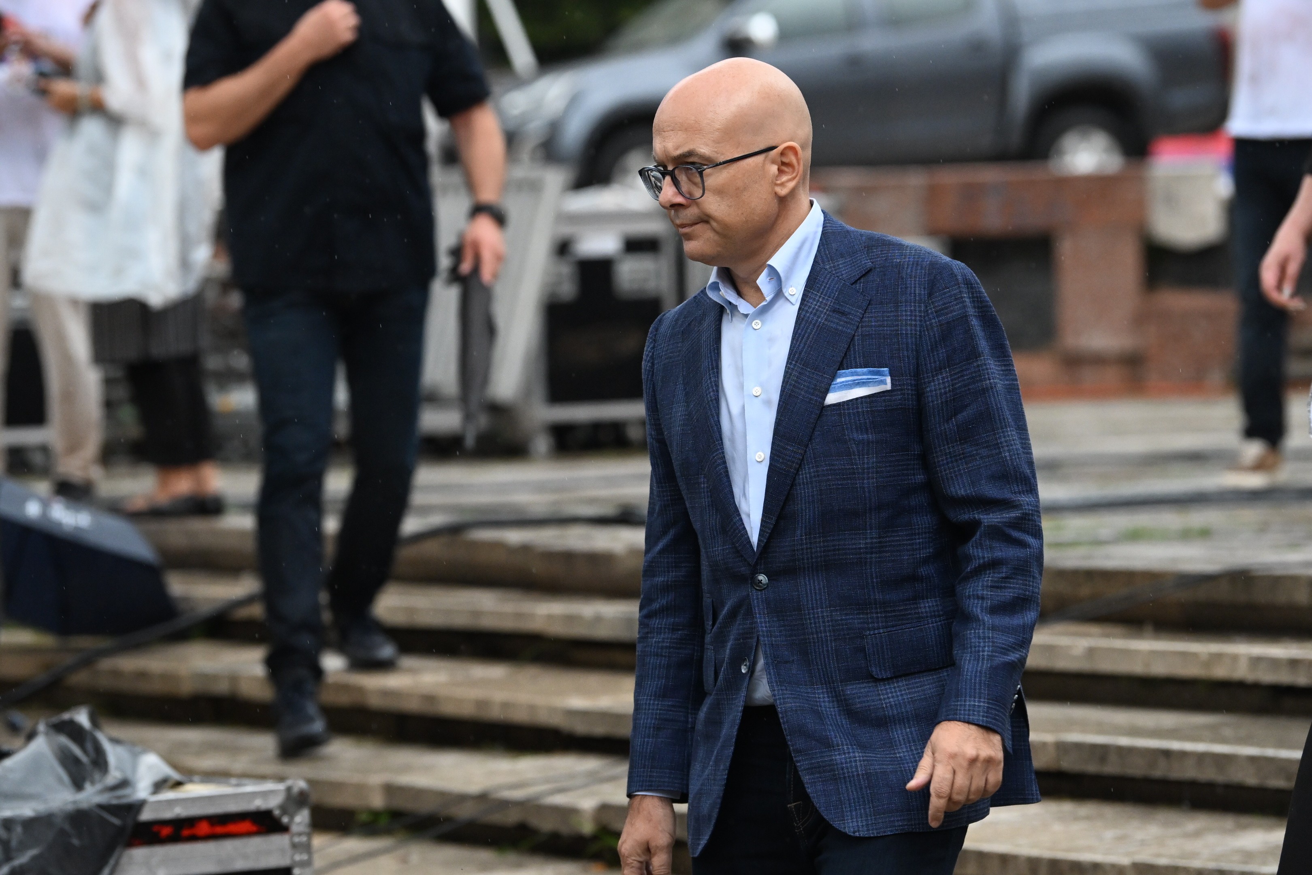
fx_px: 7361
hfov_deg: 10.2
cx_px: 656
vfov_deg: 6.8
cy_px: 438
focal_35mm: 202
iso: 2000
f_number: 4
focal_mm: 135
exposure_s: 1/1000
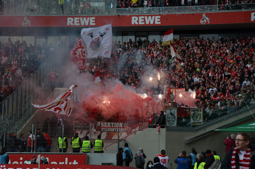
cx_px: 128
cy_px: 84
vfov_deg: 17.4
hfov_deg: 26.0
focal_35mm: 78
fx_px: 551
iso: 200
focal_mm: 52
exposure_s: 1/250
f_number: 8
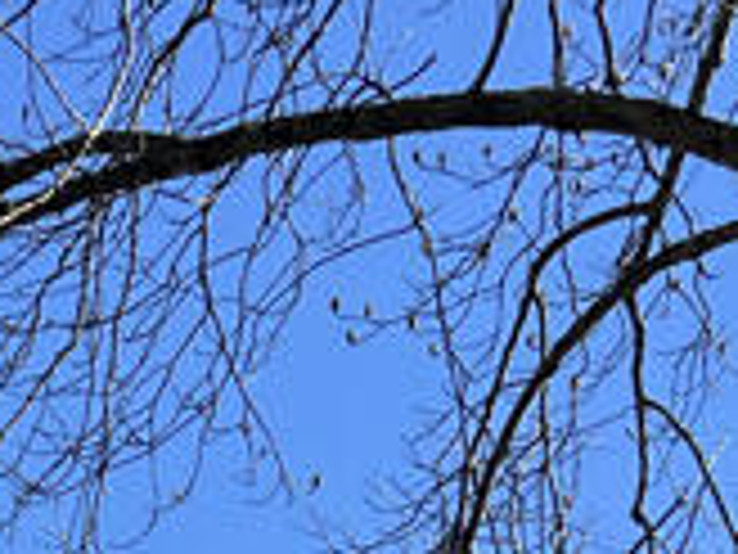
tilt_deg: +8.6
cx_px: -464
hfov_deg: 11.5
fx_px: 3454
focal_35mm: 162
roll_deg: -2.2
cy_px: 1468
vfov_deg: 8.2
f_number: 1.5
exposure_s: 1/2632
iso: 50
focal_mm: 5.7
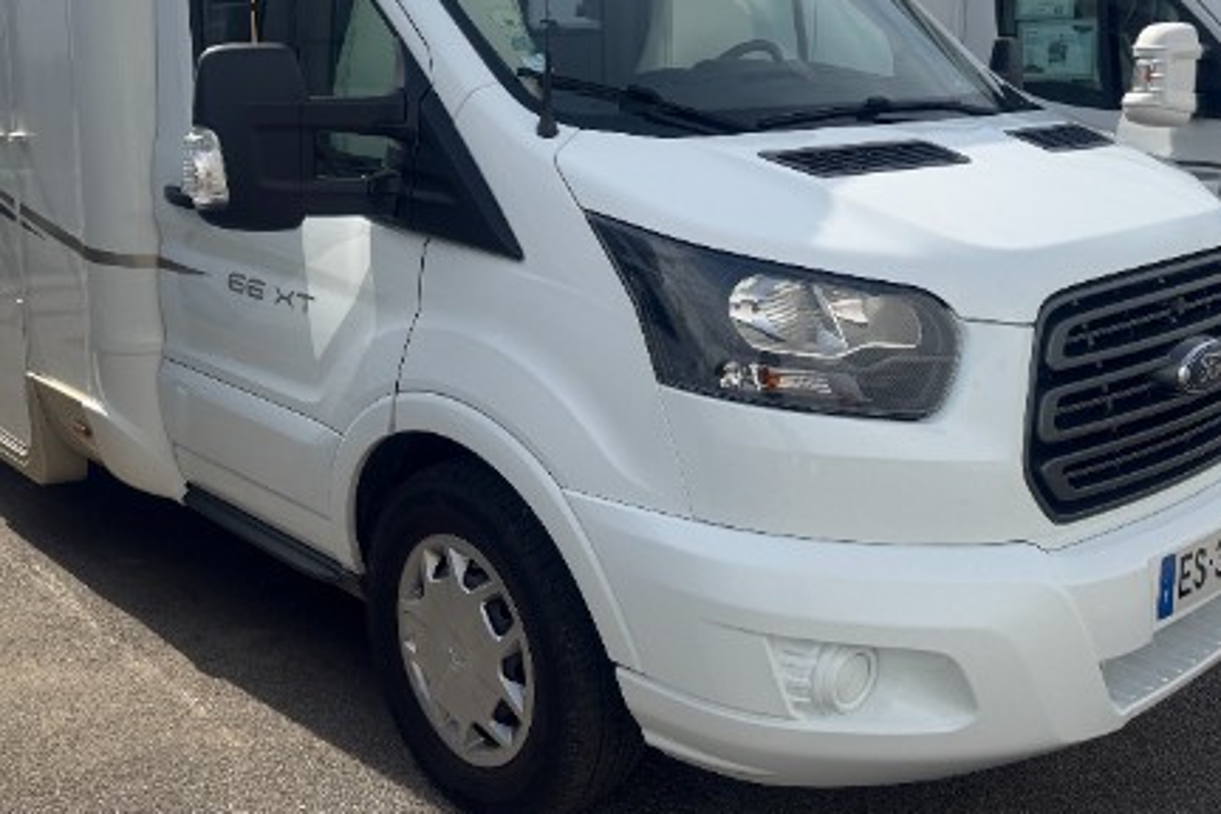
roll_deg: +0.8
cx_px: 540
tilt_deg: -7.0
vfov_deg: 35.3
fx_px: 1255
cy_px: 218
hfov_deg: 51.8
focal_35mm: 37
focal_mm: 6.76
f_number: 1.78
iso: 80
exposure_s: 1/5714
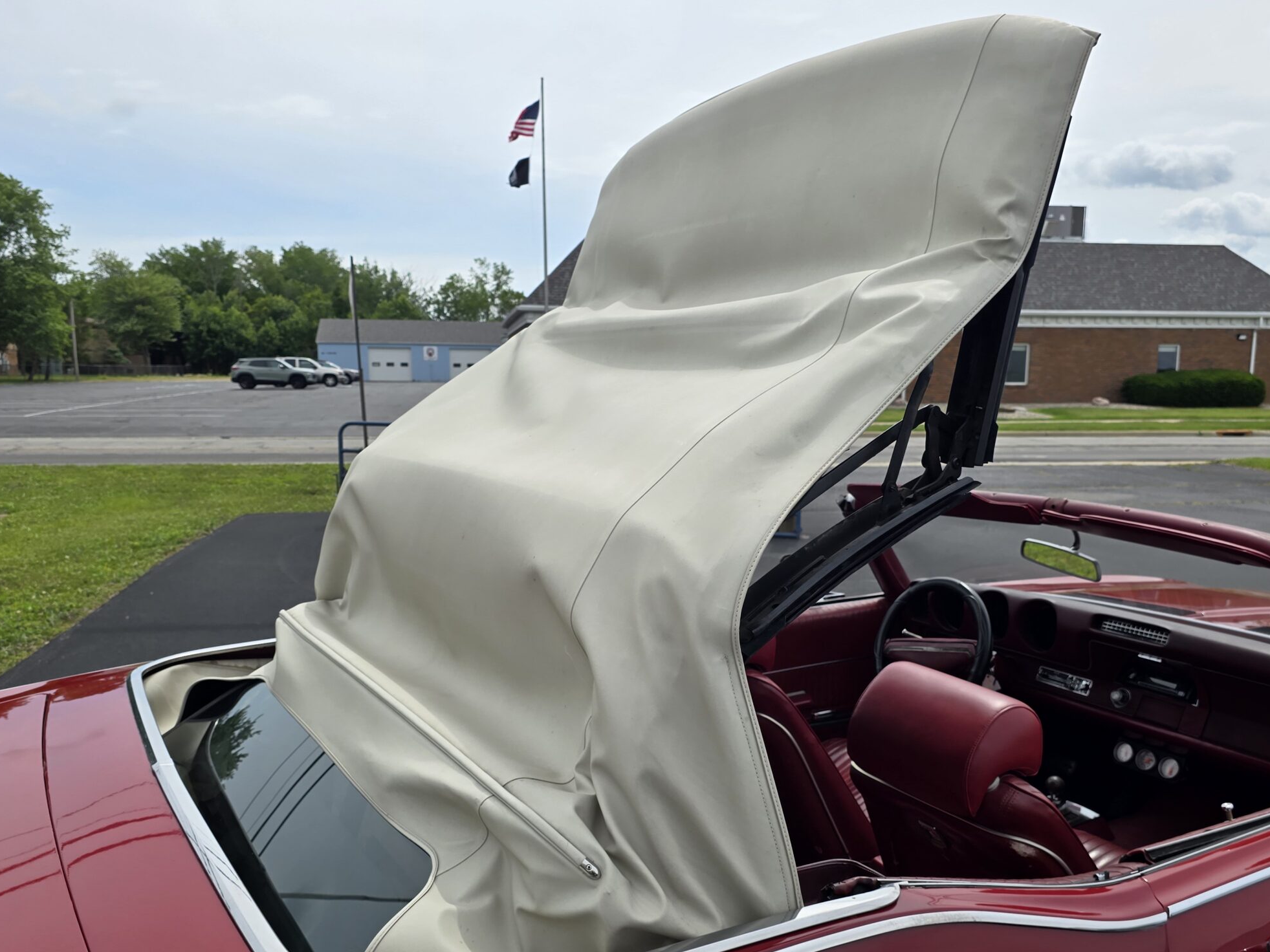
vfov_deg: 46.6
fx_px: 1101
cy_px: 559
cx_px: 625
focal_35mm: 30
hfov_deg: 60.0
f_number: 1.7
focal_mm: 6.3
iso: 12
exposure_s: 1/799
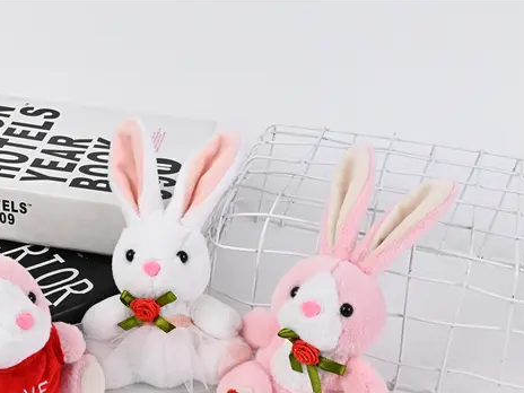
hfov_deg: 33.8
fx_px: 848
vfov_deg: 25.9
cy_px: 278
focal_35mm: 56
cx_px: 148
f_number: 16
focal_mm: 36
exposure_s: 1/125
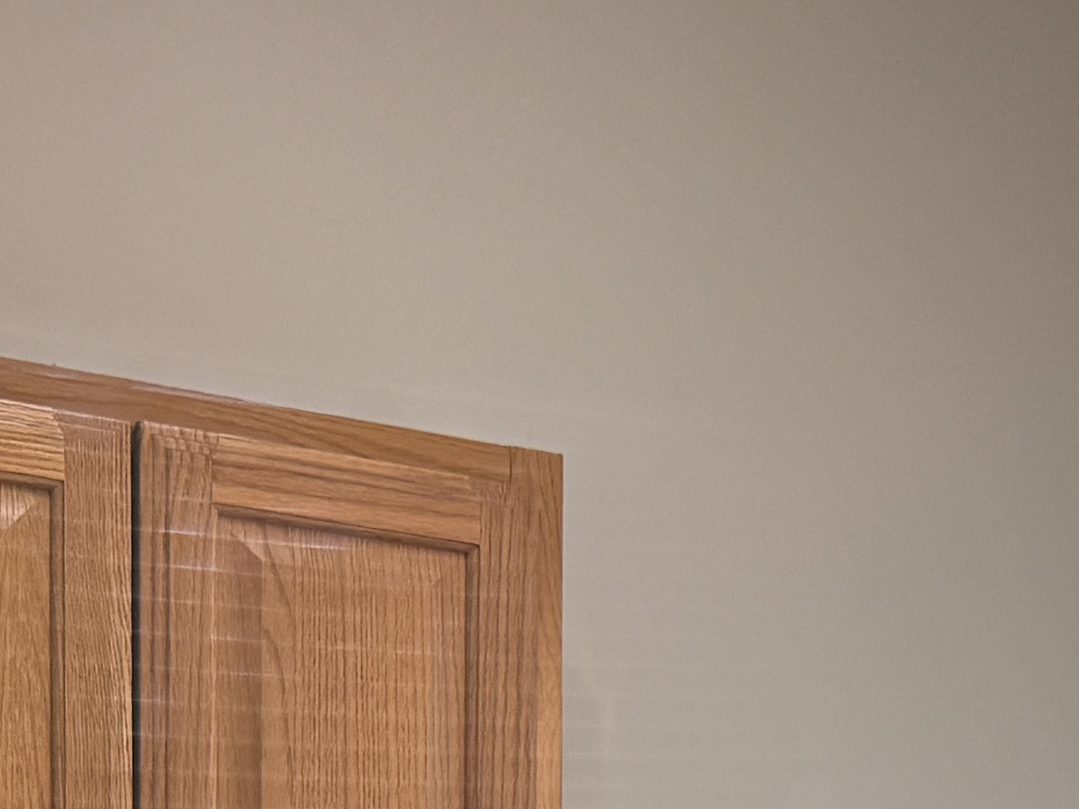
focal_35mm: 111
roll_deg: -2.5
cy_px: 1773
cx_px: 1345
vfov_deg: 11.6
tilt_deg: -8.7
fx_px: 3460
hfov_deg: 16.8
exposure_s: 1/120
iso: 80
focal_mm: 6.76
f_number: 1.78
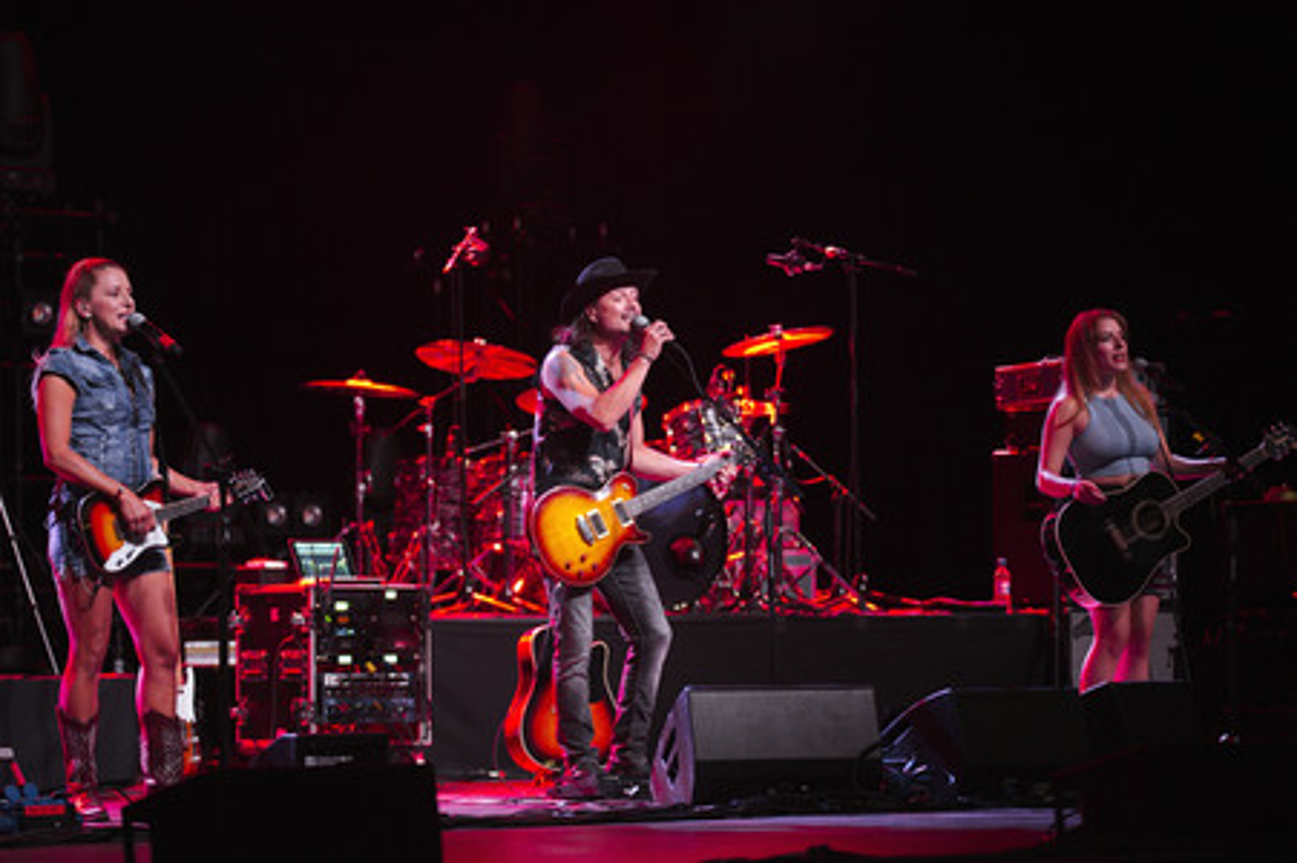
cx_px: 648
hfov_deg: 15.2
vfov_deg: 10.1
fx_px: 4860
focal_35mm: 135
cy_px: 432
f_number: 2.8
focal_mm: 135
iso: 1600
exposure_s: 1/125
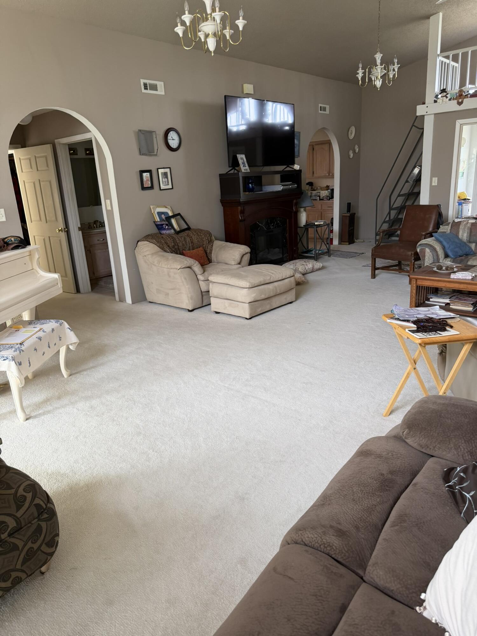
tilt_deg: -15.5
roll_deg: +4.3
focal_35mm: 24
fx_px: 441
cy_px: 318
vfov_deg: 71.6
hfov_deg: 56.8
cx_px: 238
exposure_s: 1/89
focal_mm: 6.76
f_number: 1.78
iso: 200
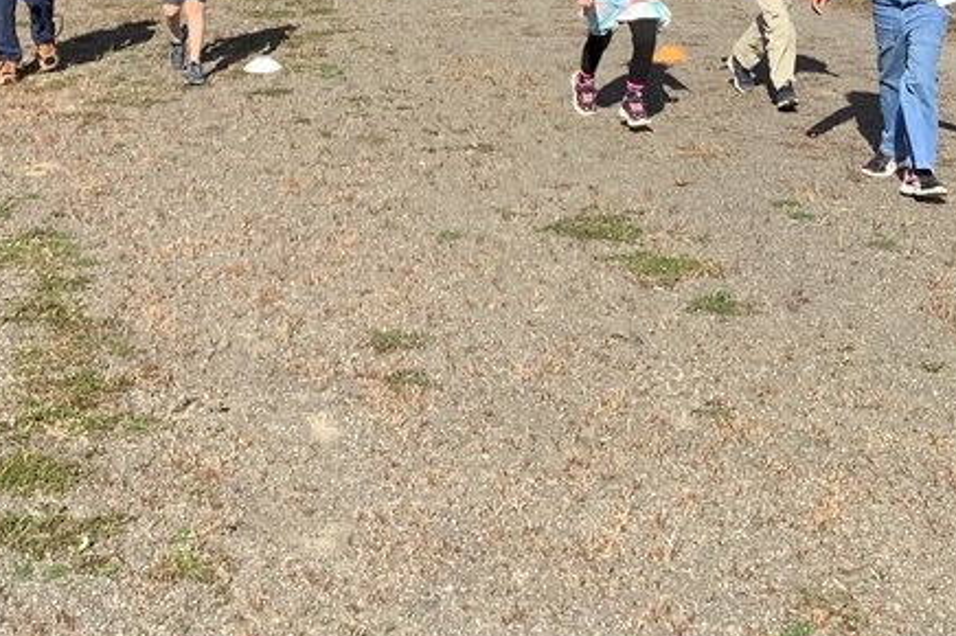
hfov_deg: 27.3
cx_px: 366
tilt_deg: -6.5
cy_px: -88
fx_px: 1964
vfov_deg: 17.7
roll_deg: +0.8
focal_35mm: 74
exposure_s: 1/1116
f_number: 2.4
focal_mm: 3.3
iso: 25
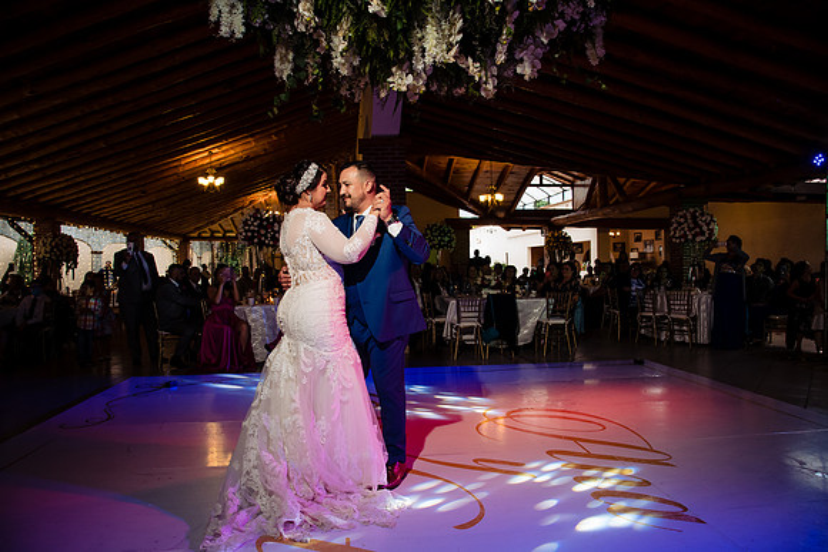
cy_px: 276
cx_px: 414
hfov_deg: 73.7
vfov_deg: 53.2
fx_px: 552
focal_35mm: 24
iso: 2000
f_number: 8
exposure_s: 1/100
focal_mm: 24
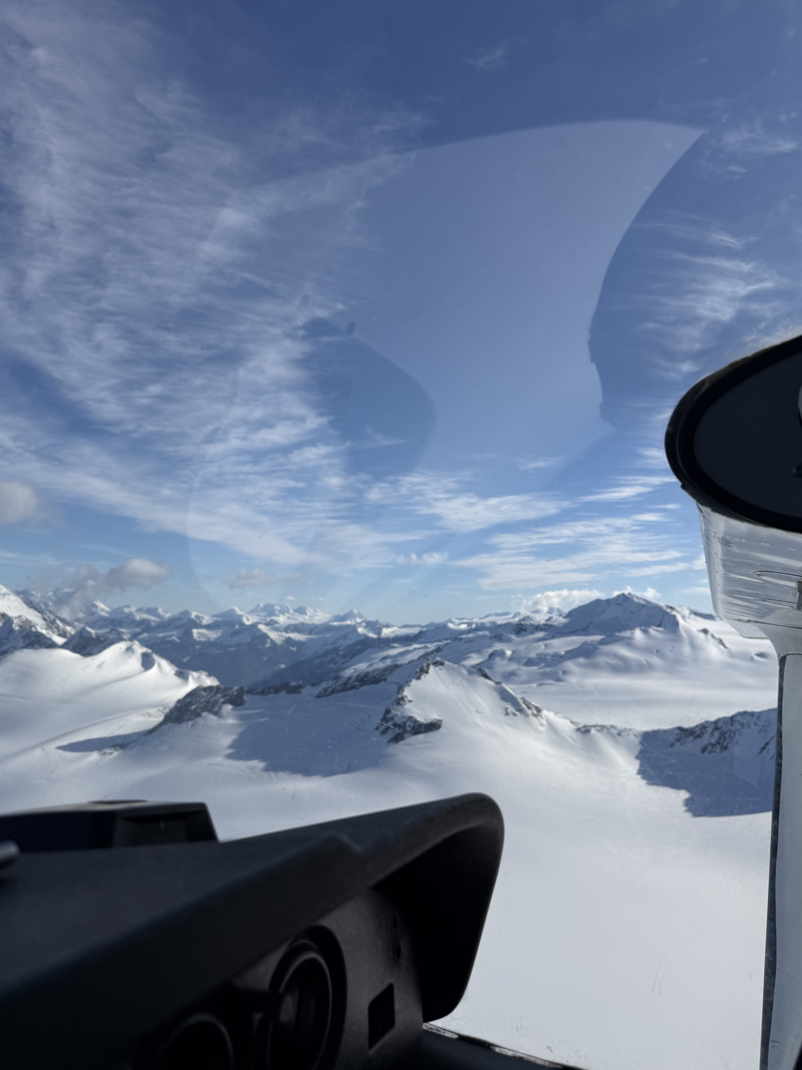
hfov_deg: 54.9
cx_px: 410
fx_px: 772
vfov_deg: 69.4
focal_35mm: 25
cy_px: 542
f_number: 1.78
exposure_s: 1/9091
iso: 80
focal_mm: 6.76
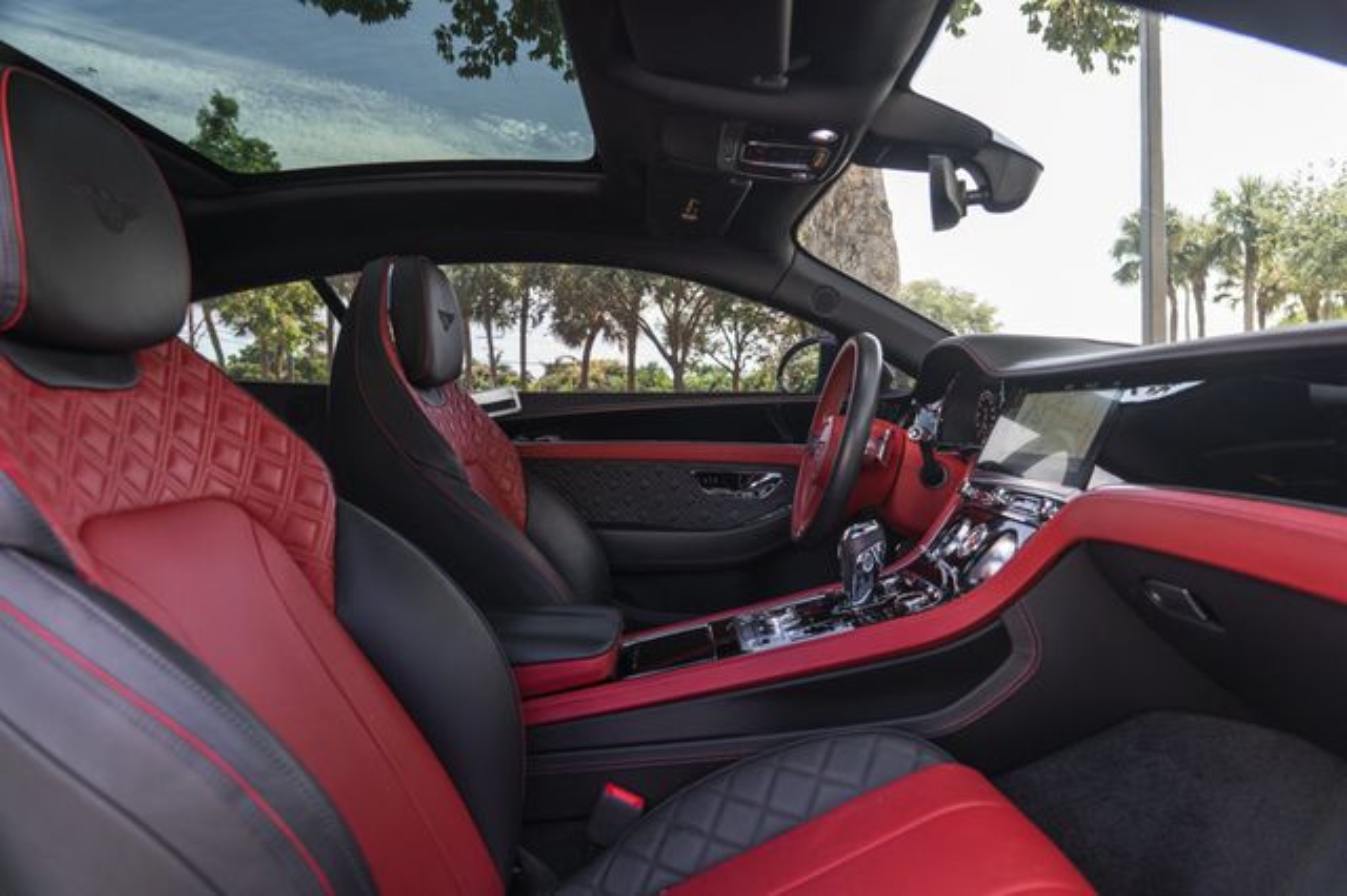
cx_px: 674
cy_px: 448
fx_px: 897
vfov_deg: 53.1
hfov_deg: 73.8
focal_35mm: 24
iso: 640
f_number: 5
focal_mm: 24
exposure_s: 1/60
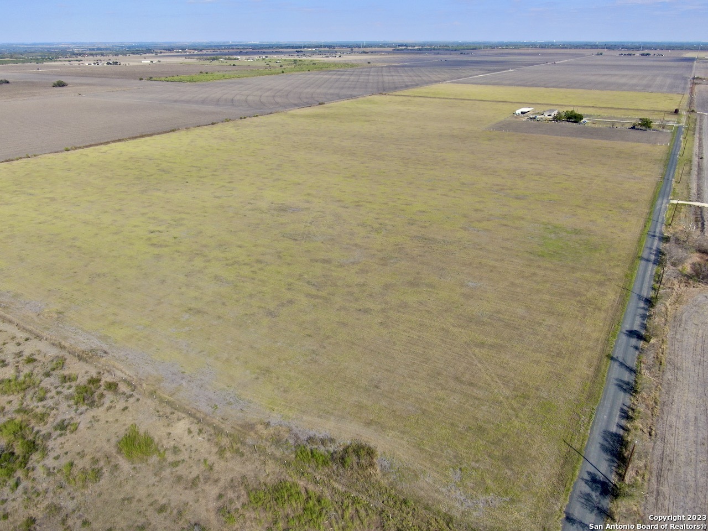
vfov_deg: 56.8
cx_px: 354
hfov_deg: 71.6
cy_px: 266
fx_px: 491
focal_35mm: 24
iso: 100
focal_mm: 4.39
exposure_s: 1/1250
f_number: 2.8
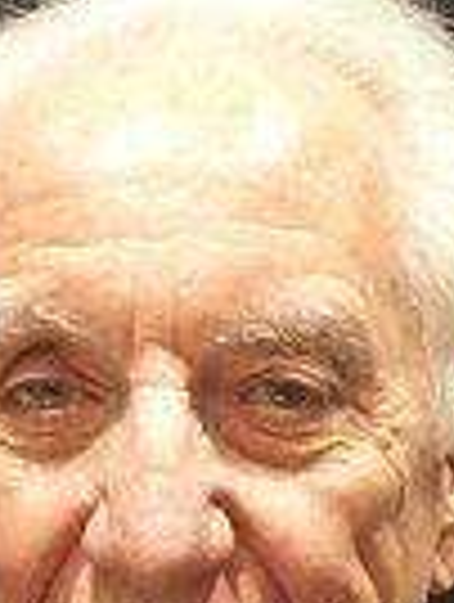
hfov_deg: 15.8
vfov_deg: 20.0
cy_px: 652
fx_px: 1639
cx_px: 193
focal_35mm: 94
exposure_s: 1/30
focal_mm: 7.4
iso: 800
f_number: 2.8
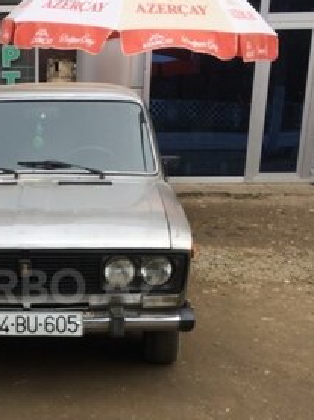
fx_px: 630
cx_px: 46
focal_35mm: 52
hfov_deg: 27.2
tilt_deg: -19.7
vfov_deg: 36.4
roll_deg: -1.8
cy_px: 287
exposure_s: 1/526
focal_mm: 4.15
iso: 32
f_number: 2.2
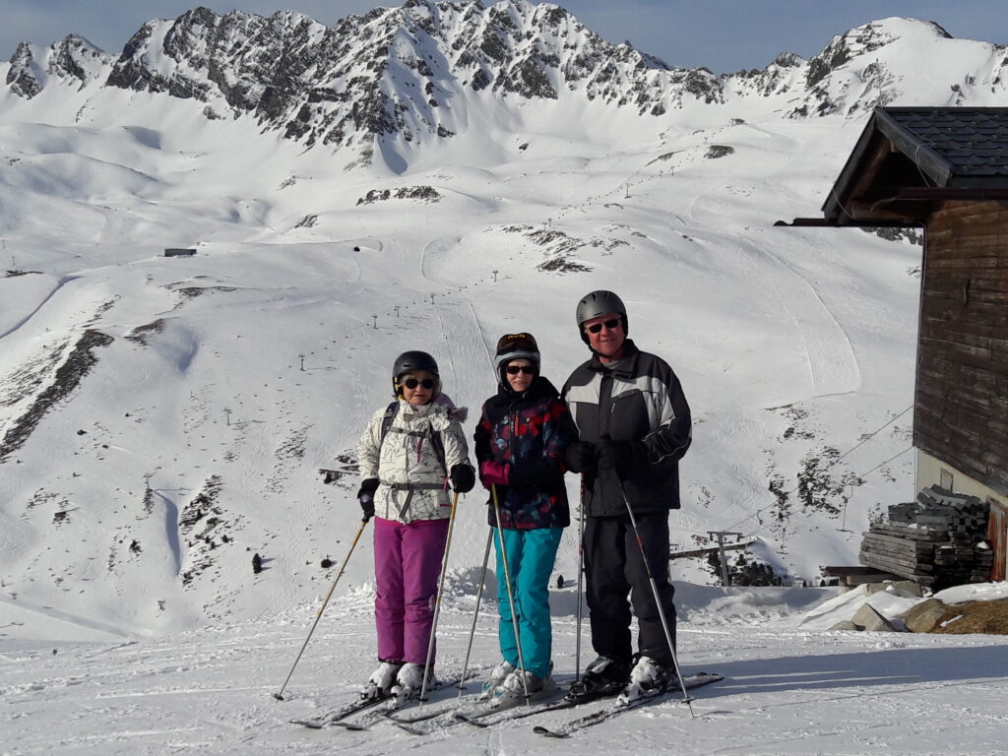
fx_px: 815
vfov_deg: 49.7
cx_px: 504
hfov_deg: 63.4
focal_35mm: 28
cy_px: 378
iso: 40
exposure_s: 1/4167
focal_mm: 3.7
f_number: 1.9
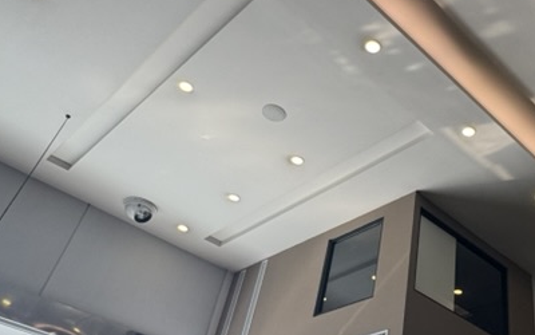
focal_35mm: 38
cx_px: 412
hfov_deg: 49.2
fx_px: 554
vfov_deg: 33.6
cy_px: 151
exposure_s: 1/120
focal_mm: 2.22
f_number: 2.2
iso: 100
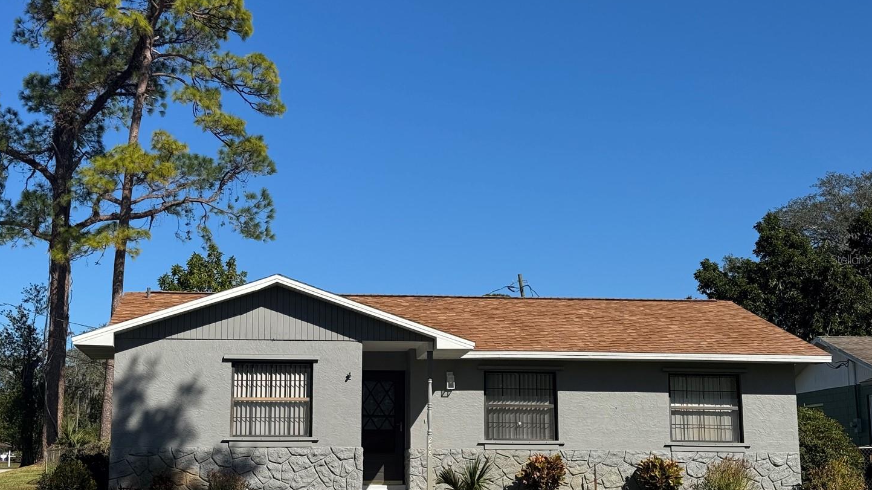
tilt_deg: +8.7
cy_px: 259
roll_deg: -0.6
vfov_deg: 20.7
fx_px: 1341
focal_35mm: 58
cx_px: 404
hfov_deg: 36.0
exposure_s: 1/5376
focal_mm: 6.76
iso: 64
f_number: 1.78
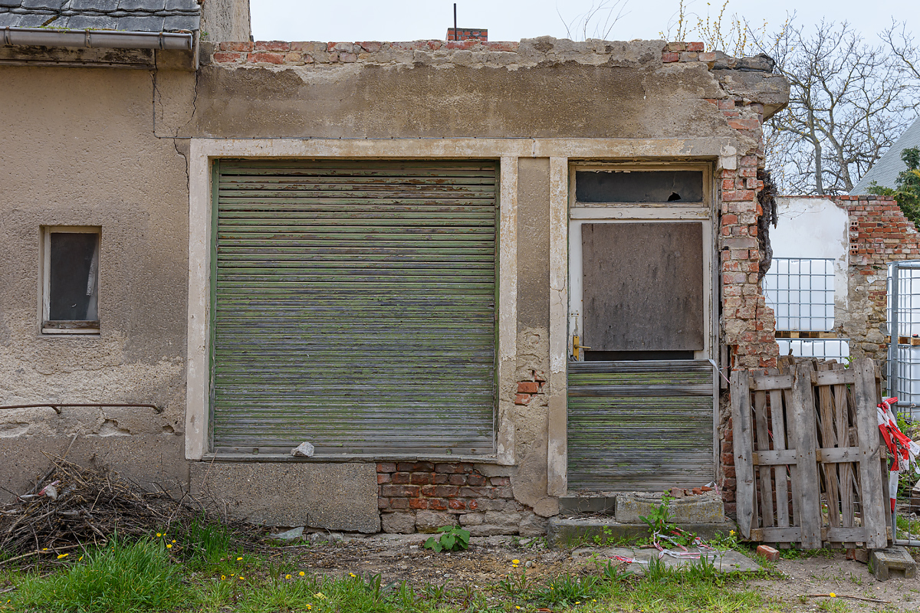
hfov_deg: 43.6
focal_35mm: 45
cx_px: 460
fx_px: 1150
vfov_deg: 29.9
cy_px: 306
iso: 200
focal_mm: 30
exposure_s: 1/500
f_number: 6.3
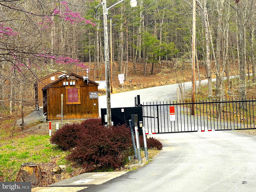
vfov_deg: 19.1
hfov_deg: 25.3
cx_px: 128
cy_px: 96
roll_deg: +2.8
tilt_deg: +1.9
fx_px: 569
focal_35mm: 77
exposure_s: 1/310
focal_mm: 9
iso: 32
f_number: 2.8
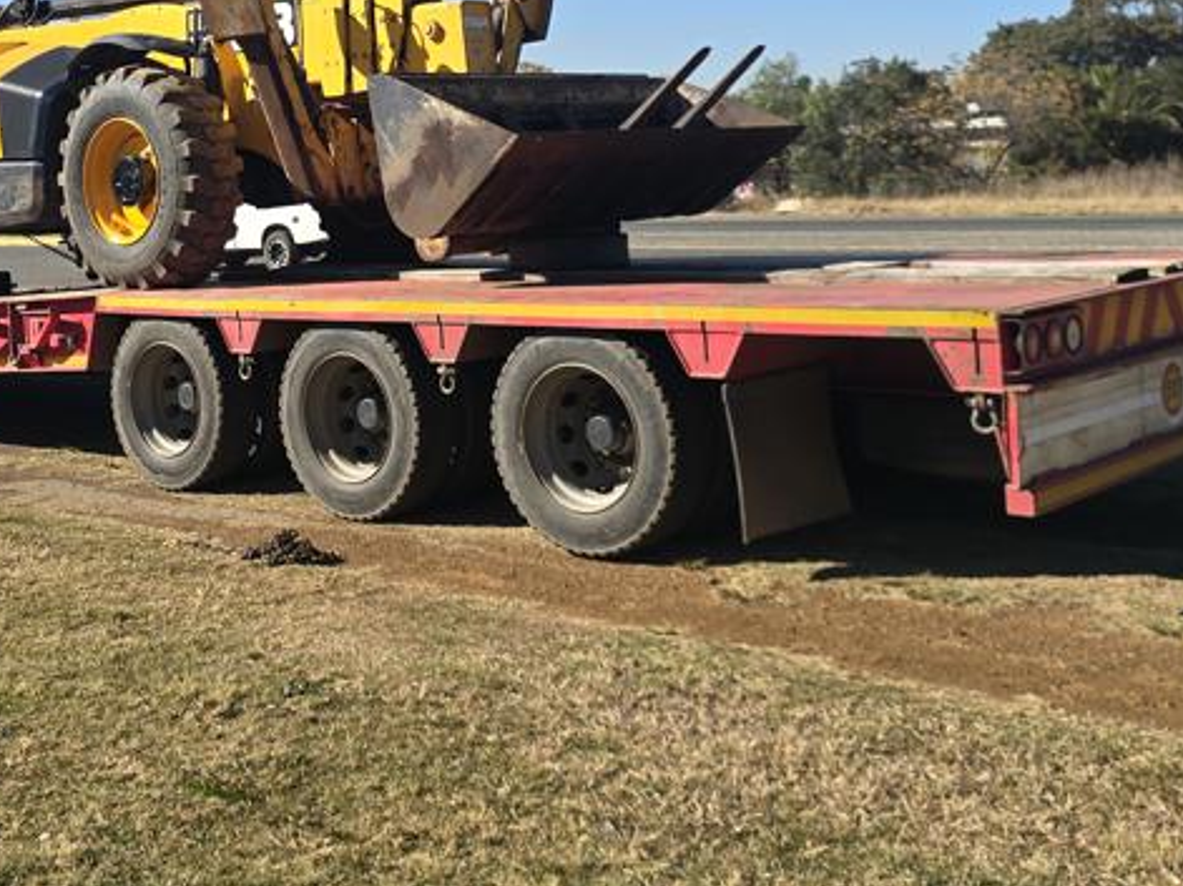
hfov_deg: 37.6
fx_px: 1708
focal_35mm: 50
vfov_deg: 28.6
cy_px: 206
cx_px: 364
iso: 12
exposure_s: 1/692
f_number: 1.7
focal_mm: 6.3
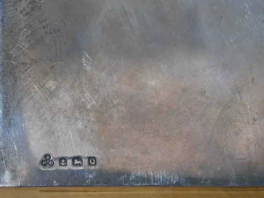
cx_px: 101
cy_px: 83
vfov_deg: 13.7
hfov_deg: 18.2
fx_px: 824
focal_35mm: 108
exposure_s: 1/80
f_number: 5.4
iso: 1000
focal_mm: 34
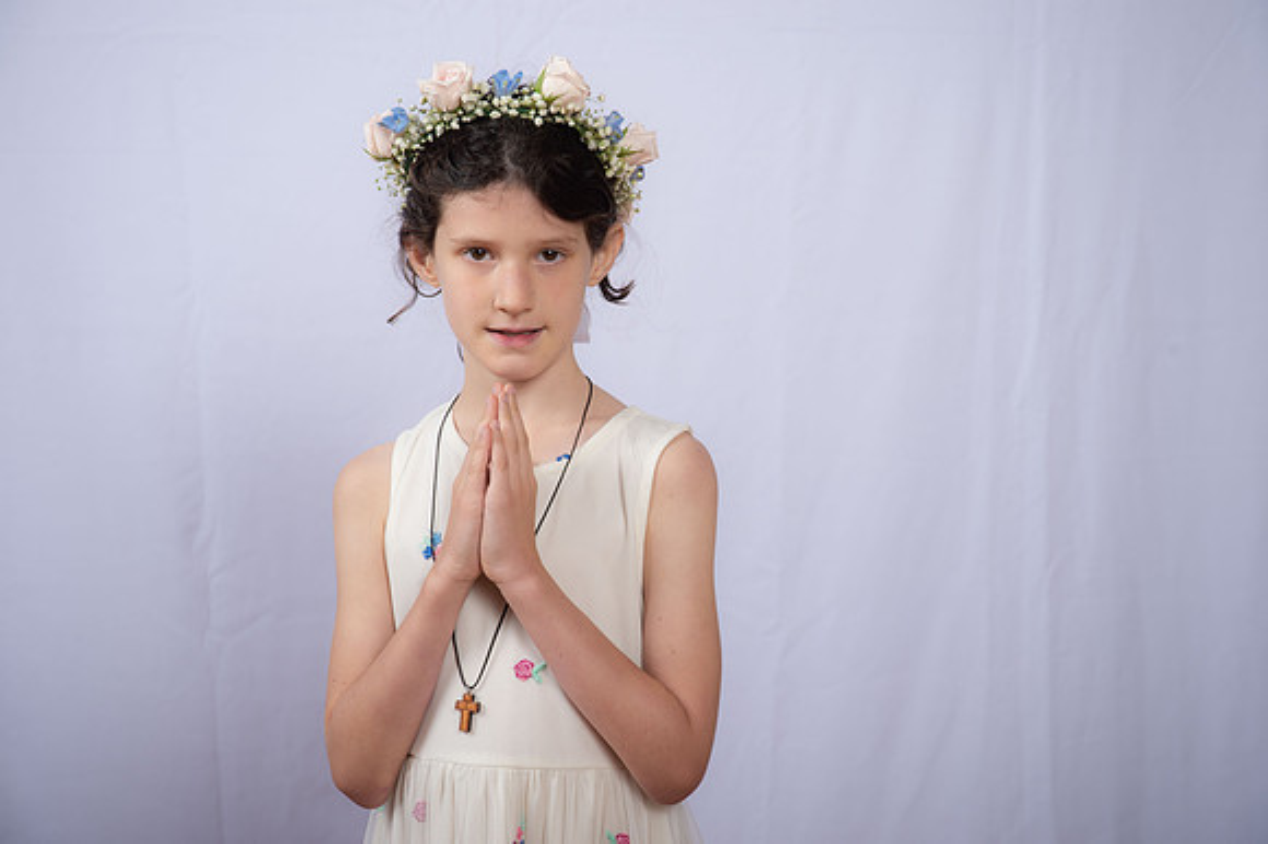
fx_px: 2534
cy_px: 422
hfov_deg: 28.1
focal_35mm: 72
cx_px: 634
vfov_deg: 18.9
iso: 250
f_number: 8
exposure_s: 1/160
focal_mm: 72
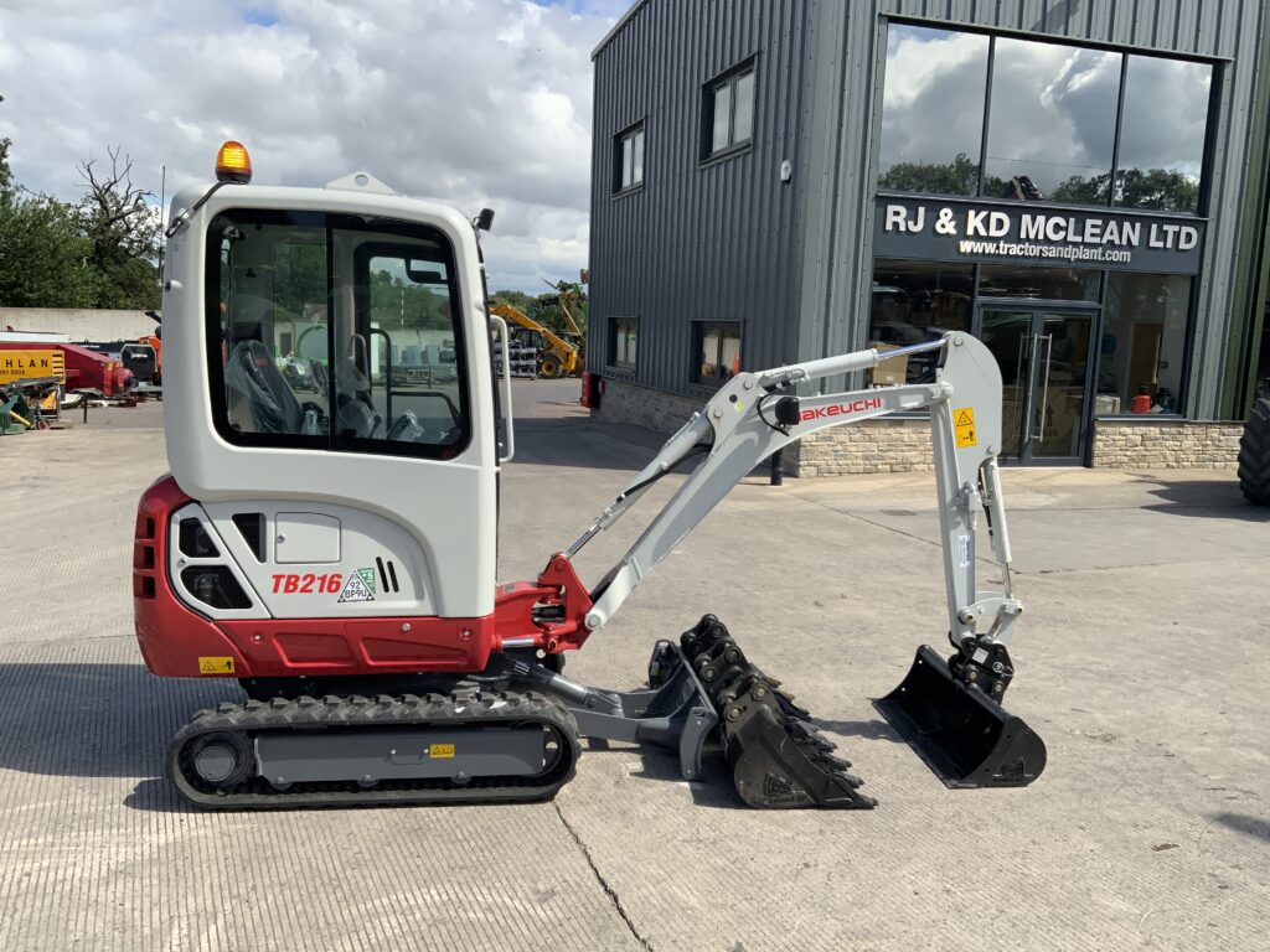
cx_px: 635
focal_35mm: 29
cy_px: 476
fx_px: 1064
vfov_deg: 48.2
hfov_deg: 61.7
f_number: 1.8
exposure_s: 1/1848
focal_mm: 3
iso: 16
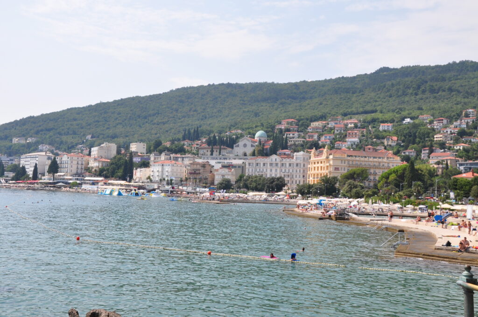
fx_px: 557
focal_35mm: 42
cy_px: 158
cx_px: 239
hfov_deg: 46.5
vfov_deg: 31.8
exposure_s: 1/320
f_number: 10
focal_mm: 28
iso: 200
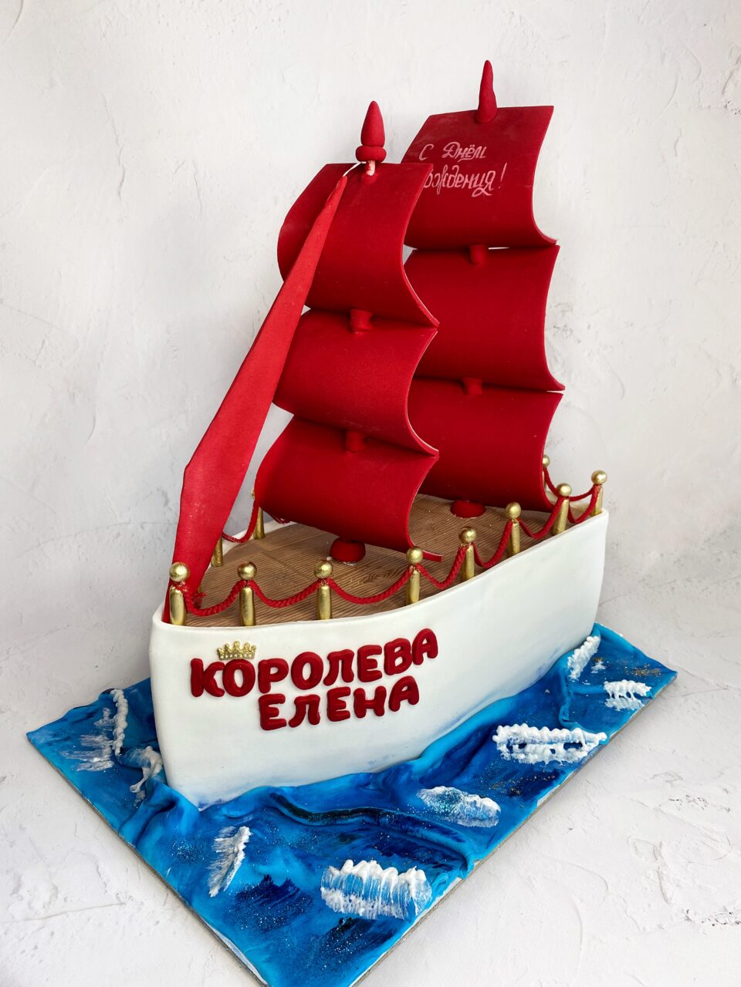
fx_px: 742
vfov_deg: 67.3
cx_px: 370
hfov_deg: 53.1
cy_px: 494
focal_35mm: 26
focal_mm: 4.25
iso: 32
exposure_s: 1/122
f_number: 1.8
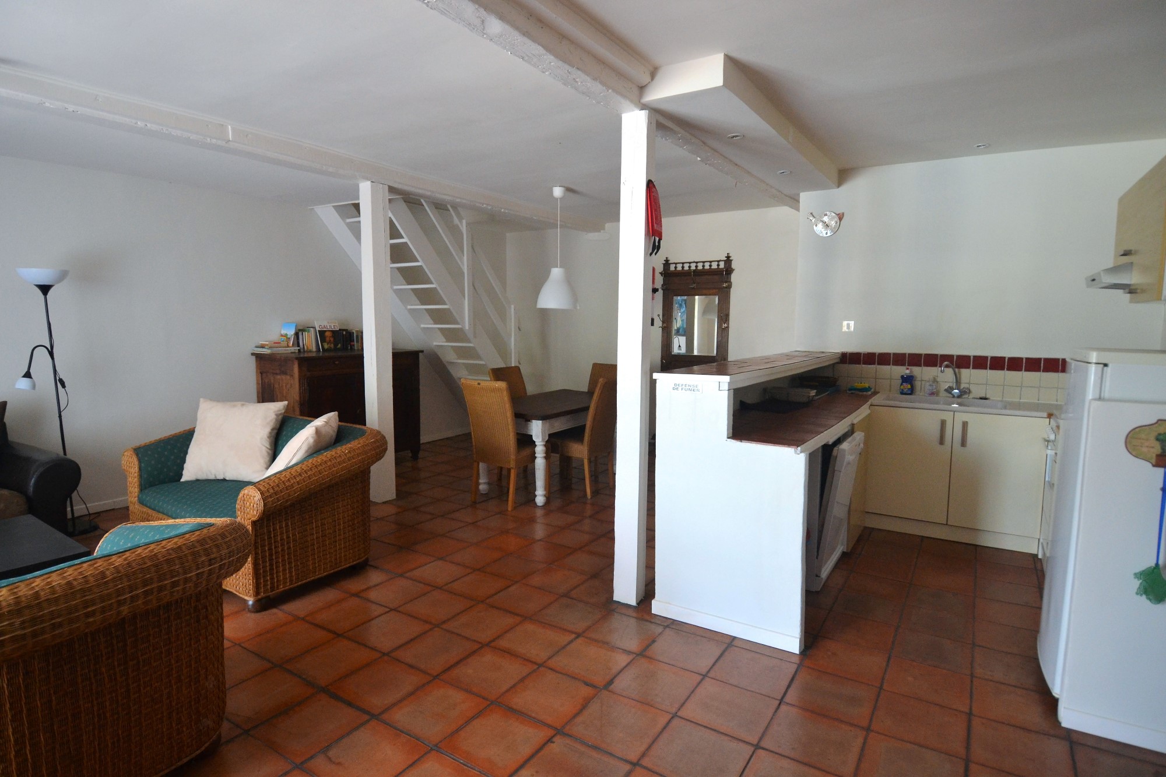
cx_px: 583
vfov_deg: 67.4
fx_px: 583
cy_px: 388
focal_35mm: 18
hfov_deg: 90.0
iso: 1100
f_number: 4
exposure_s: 1/60
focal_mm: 12
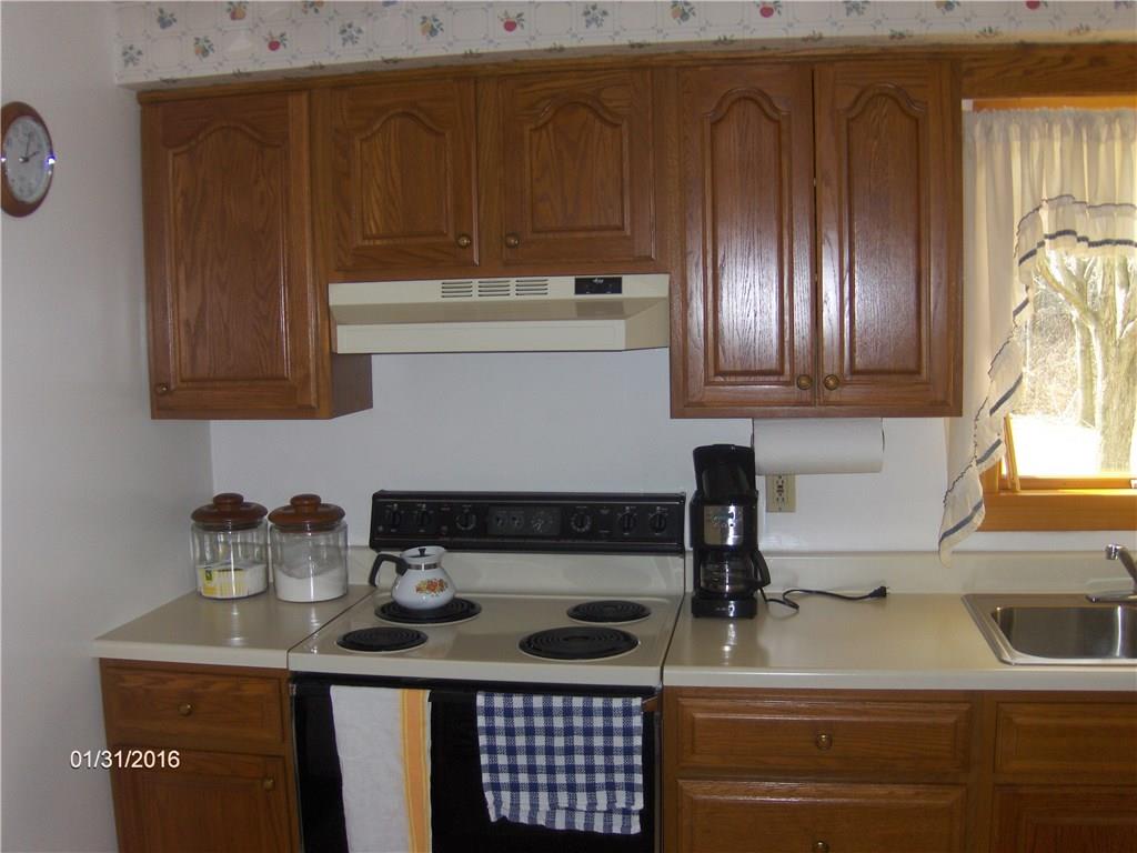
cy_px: 426
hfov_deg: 52.6
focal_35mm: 35
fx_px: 1150
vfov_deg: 40.7
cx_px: 568
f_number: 2.8
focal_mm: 7.5
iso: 100
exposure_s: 1/60
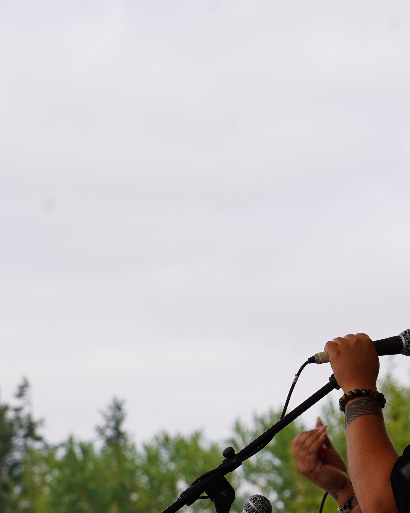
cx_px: 363
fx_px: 3550
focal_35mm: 234
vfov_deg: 8.3
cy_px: 360
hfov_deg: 6.6
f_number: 8
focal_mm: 105
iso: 100
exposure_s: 1/250
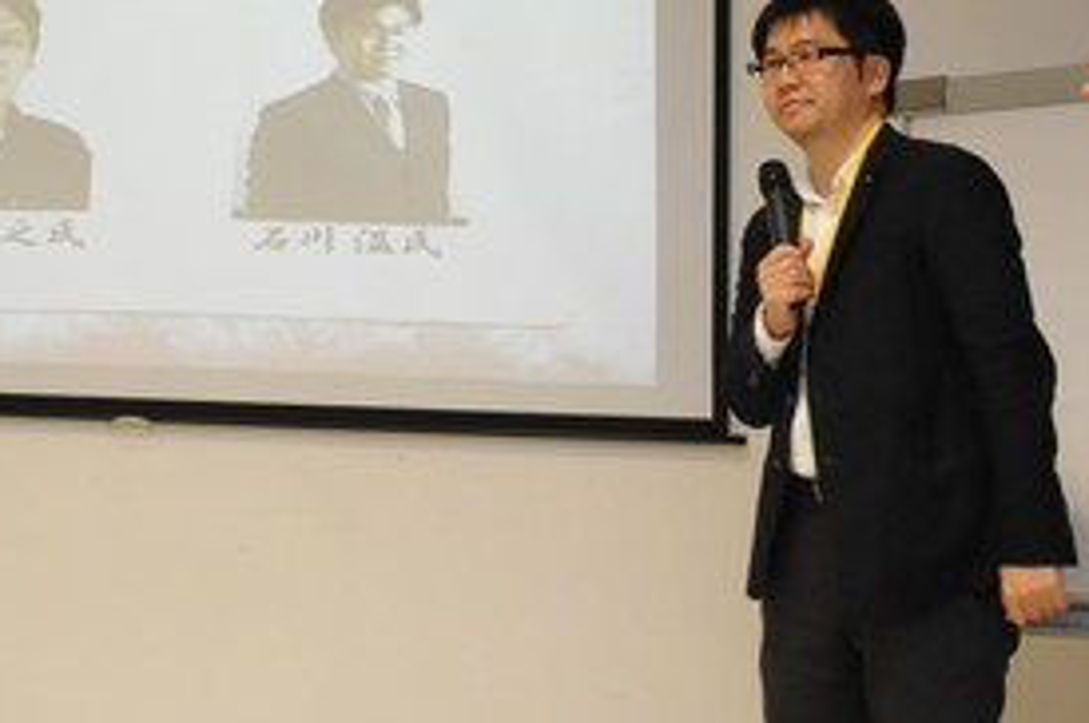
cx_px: 302
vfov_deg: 19.0
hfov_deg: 28.5
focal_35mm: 70
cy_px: 40
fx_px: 2115
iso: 4000
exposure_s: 1/80
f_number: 6.3
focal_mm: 24
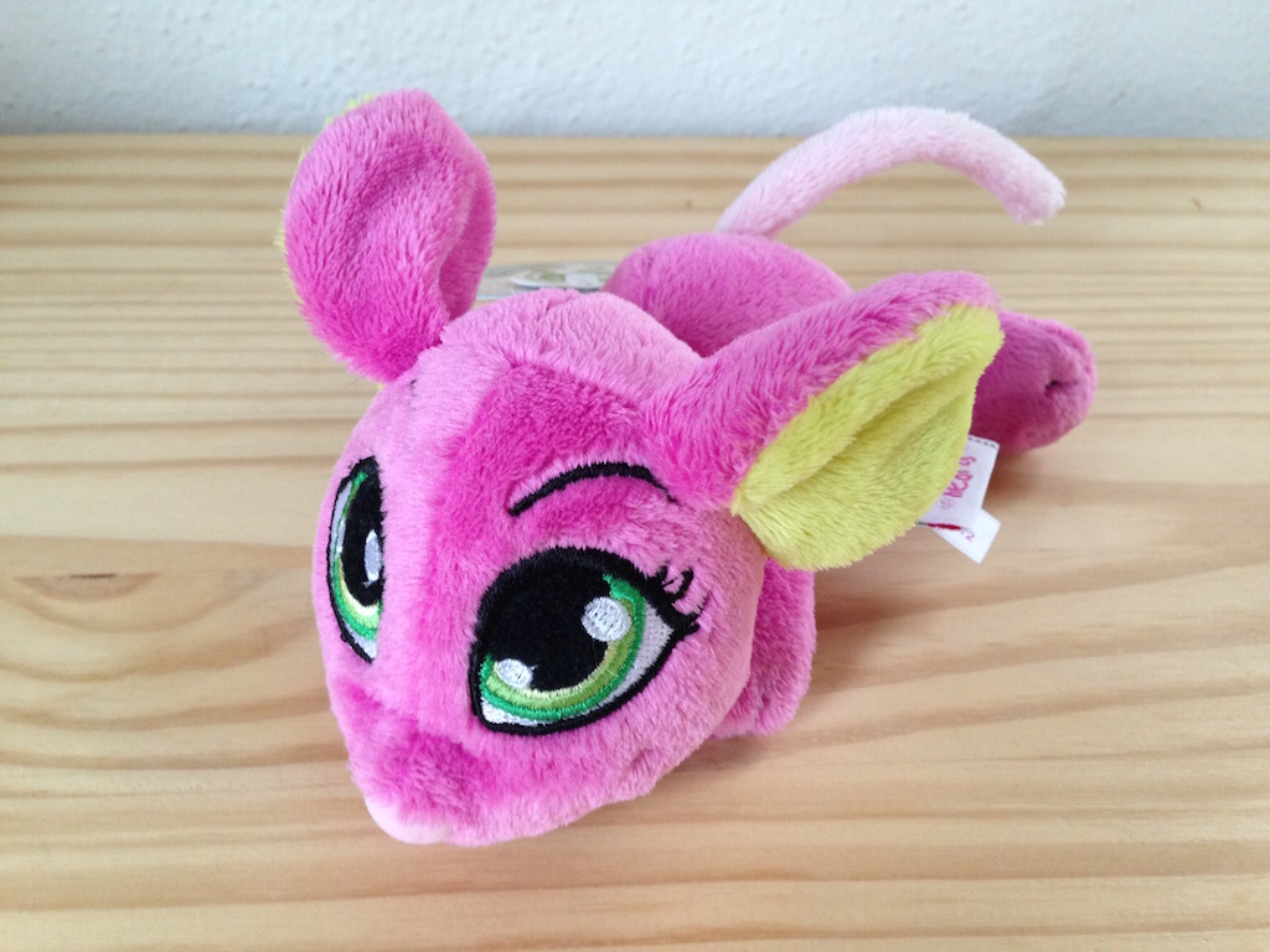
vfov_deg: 42.9
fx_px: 1211
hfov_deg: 55.4
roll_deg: -1.4
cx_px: 635
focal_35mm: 33
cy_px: 476
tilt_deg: -40.3
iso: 125
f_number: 2.4
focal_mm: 4.12
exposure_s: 1/20
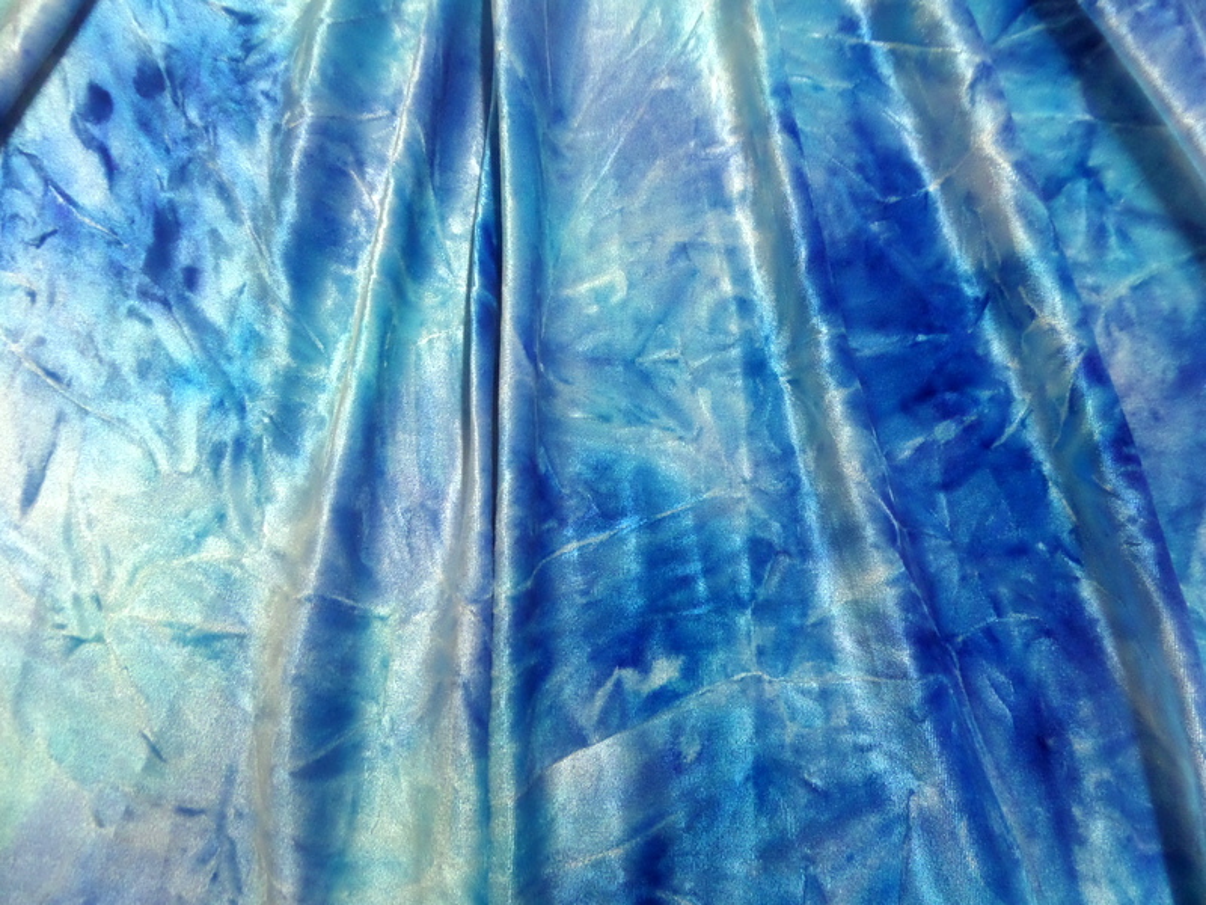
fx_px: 836
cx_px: 603
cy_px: 452
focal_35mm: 24
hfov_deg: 71.6
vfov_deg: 56.8
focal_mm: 4
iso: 400
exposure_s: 1/30
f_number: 3.2
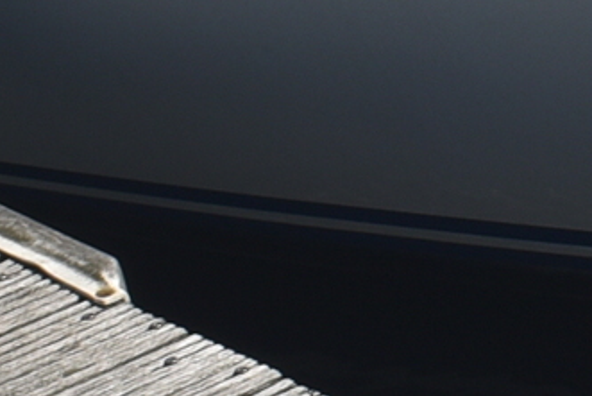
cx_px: 1089
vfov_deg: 5.5
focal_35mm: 249
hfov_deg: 8.0
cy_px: -123
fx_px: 4096
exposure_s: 1/200
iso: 100
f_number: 10
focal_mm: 22
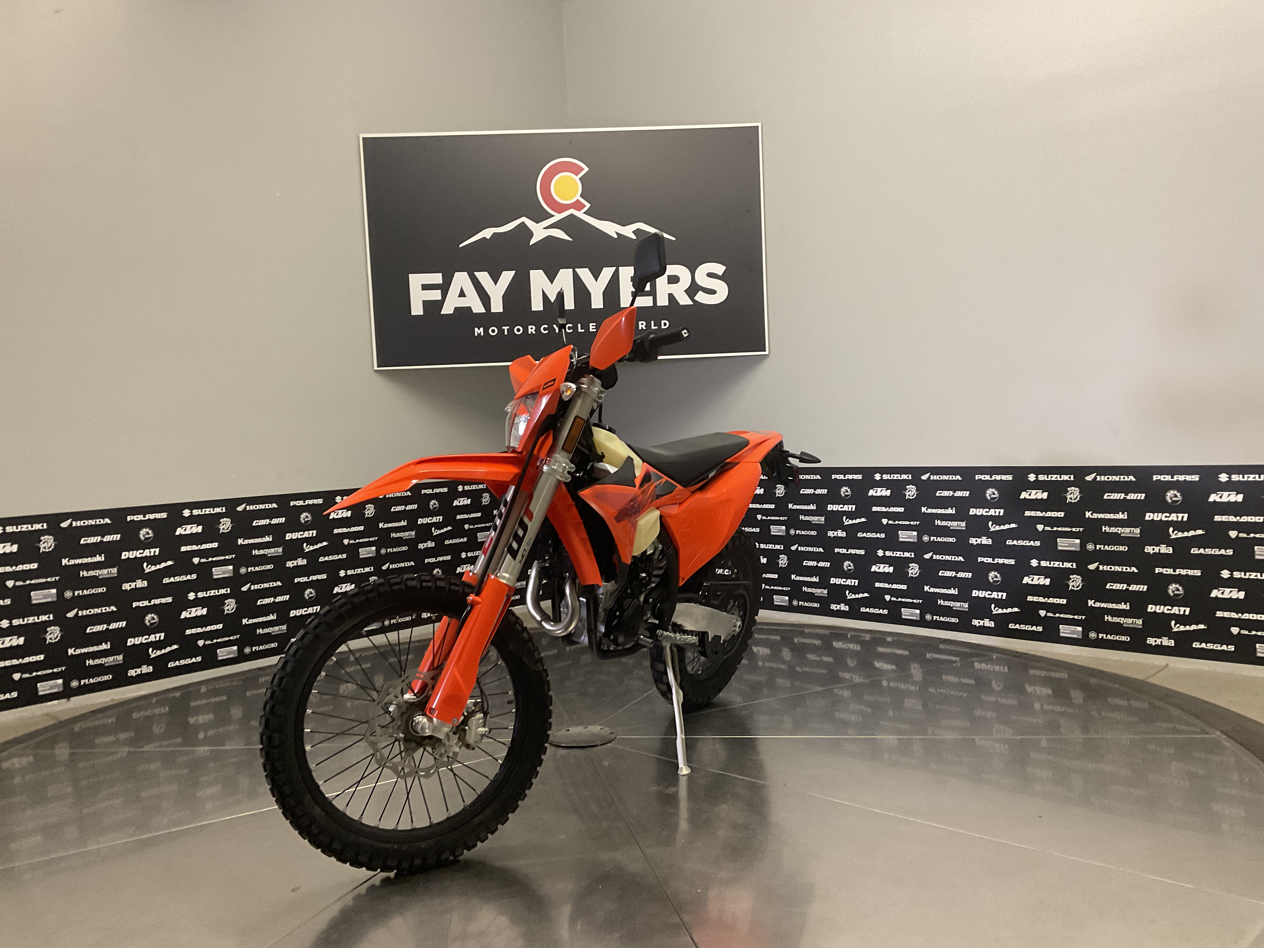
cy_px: 474
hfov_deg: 61.7
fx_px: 1059
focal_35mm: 29
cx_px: 632
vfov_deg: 48.2
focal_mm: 3
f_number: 1.8
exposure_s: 1/60
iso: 160
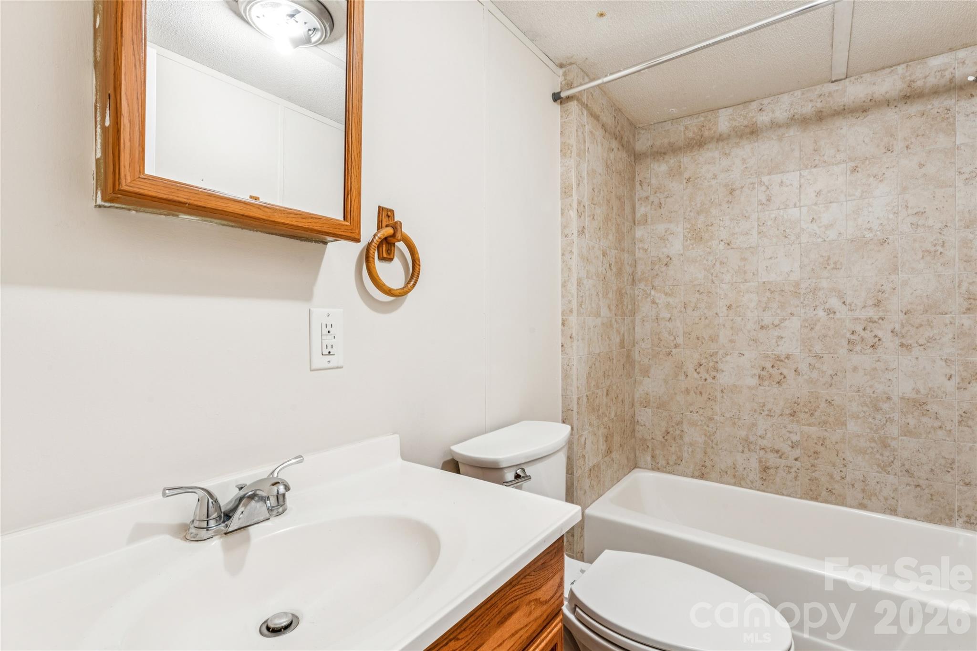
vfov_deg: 71.7
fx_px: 450
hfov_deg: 94.6
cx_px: 488
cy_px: 326
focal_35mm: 17
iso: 100
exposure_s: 2
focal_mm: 16.6
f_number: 13
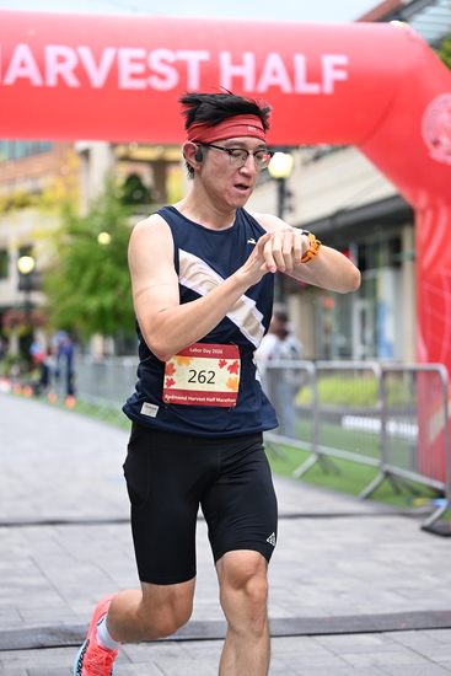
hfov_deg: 17.7
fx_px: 1446
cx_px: 226
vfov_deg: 26.3
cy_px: 338
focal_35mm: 77
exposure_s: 1/1250
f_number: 2.8
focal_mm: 77
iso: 1250
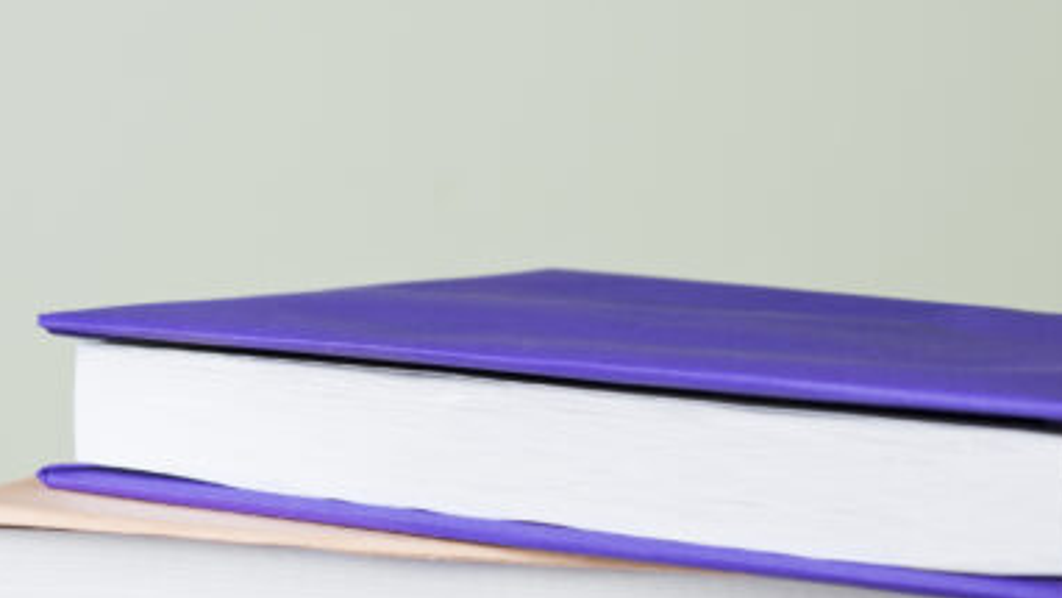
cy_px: 695
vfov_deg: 5.1
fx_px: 6731
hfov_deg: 9.0
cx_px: 834
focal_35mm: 239
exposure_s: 1/160
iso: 100
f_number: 7.1
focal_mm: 85
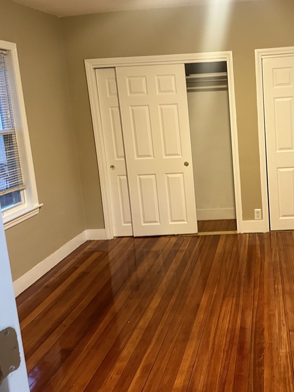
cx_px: 245
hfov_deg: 37.0
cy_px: 179
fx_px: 419
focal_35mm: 37
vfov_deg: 50.1
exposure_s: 1/60
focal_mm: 6.86
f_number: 1.78
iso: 500
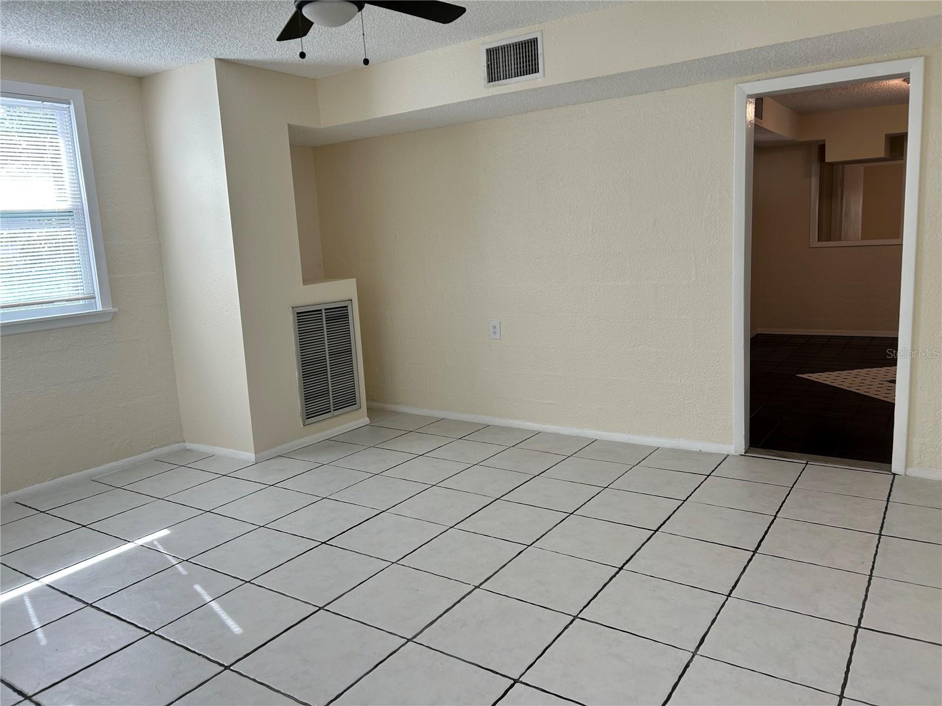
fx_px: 708
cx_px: 471
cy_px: 353
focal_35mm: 26
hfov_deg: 67.3
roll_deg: +3.7
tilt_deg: -7.8
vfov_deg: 53.1
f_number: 1.5
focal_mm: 5.7
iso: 32
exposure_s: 1/133
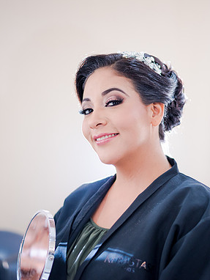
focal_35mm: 73
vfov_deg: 26.7
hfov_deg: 20.2
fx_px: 590
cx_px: 107
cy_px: 140
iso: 640
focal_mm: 50
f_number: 1.8
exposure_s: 1/200
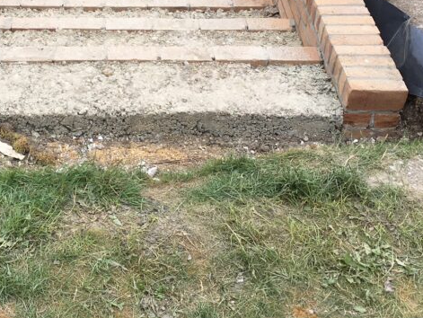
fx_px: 770
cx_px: 101
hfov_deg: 30.2
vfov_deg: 23.0
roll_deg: +0.3
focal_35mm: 63
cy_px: 58
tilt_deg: -38.3
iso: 25
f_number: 2.2
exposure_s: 1/668
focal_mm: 4.15
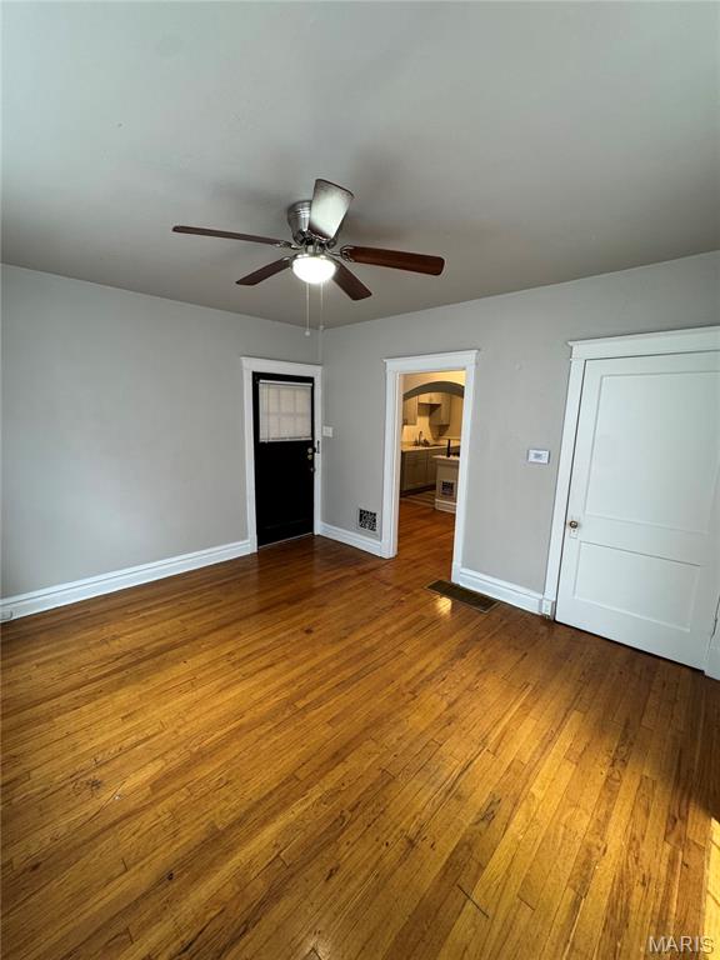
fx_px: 388
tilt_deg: -9.5
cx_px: 360
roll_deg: -0.7
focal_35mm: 14
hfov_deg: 85.7
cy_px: 480
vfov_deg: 102.1
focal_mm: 2.22
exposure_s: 1/60
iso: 200
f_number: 2.2
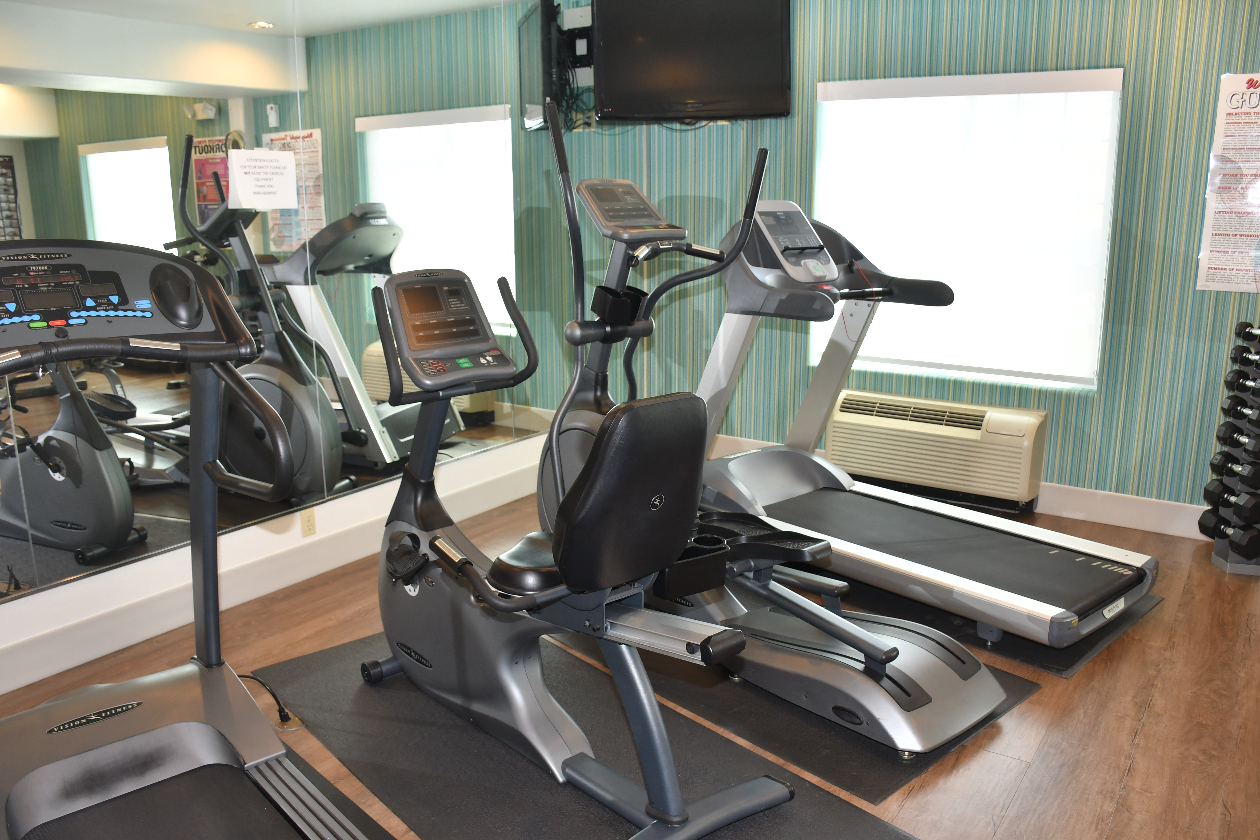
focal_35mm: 27
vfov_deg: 47.9
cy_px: 420
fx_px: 945
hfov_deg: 67.4
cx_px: 630
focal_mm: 18
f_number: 5
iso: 400
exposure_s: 1/100
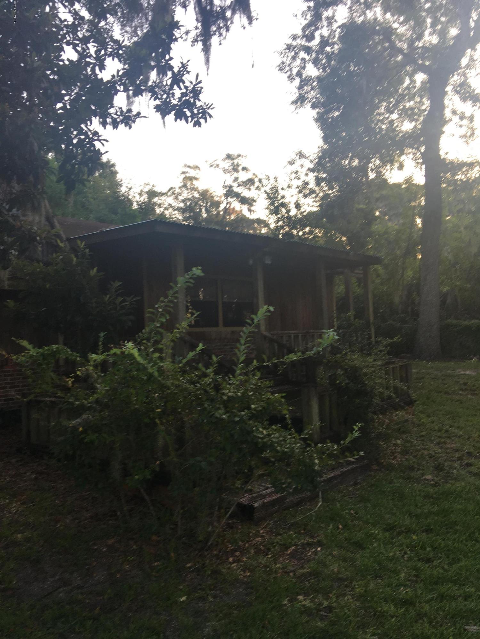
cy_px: 320
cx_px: 240
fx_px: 536
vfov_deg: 61.7
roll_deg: +2.5
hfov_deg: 48.2
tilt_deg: +2.5
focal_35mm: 29
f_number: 2.2
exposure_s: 1/60
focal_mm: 4.15
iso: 25
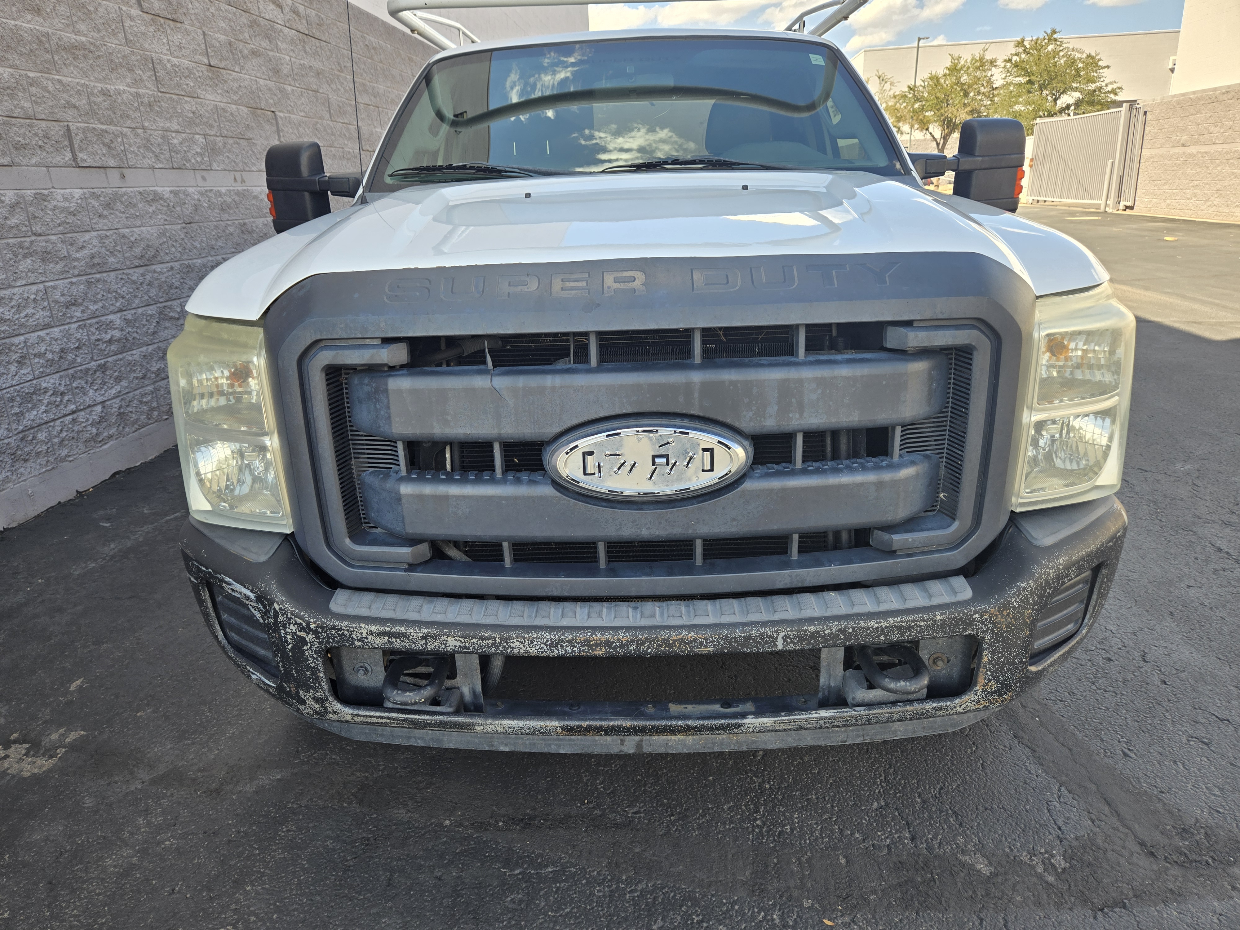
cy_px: 465
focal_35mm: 23
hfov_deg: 73.9
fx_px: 824
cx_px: 620
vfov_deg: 58.9
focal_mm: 5.4
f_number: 1.8
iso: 25
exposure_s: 1/557
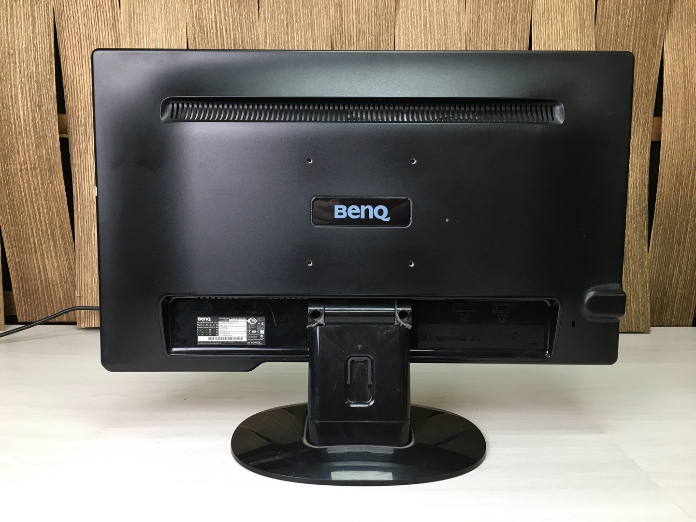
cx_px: 348
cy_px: 261
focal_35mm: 29
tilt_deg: -9.1
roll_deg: +0.5
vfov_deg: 48.2
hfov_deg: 61.7
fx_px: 583
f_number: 2.2
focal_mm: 4.15
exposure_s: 1/33
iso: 40
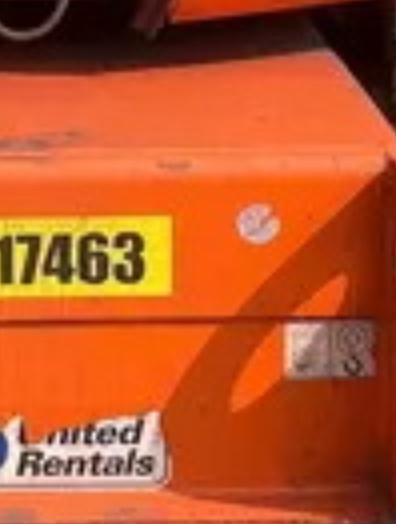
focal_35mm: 145
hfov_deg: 10.2
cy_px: 86
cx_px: -44
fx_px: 2201
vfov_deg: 13.5
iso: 50
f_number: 1.6
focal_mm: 5.1
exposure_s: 1/2571
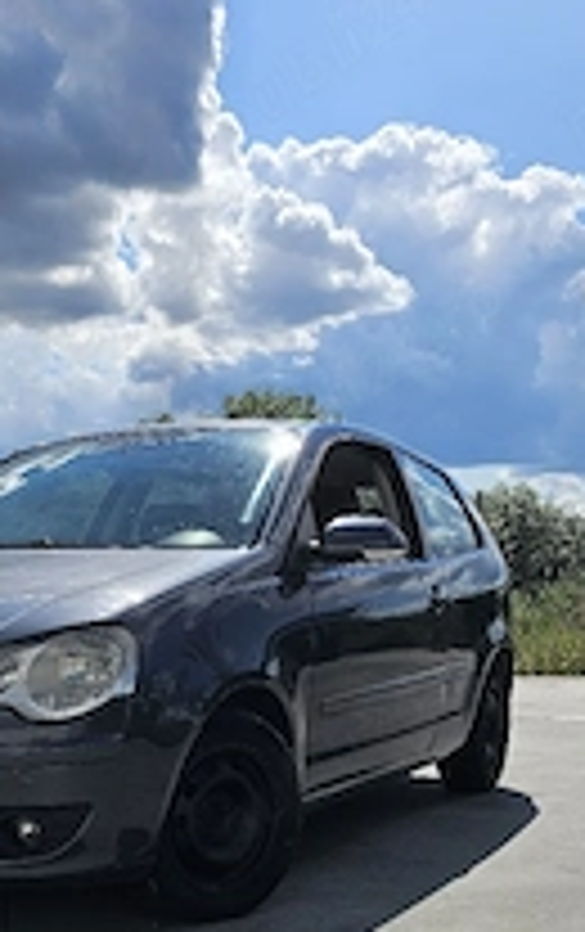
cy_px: 792
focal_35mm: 47
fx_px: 1195
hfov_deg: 26.9
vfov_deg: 40.2
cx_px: 99
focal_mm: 6.3
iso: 10
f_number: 1.7
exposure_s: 1/1667
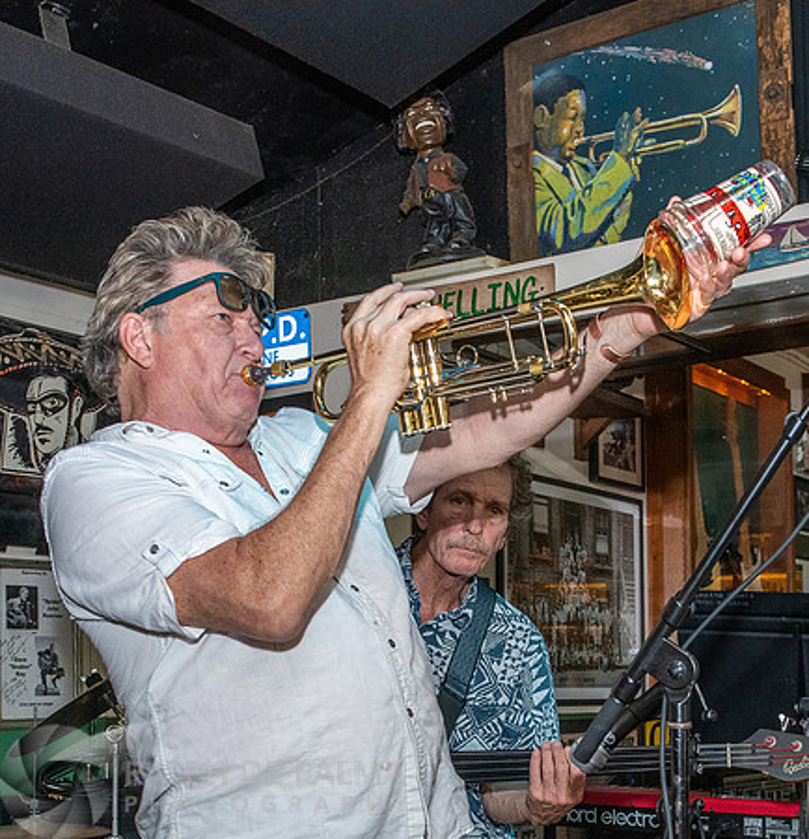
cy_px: 616
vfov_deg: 31.0
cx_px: 363
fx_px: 1486
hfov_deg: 30.4
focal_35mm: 55
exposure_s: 1/160
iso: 1600
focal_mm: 29
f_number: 5.6
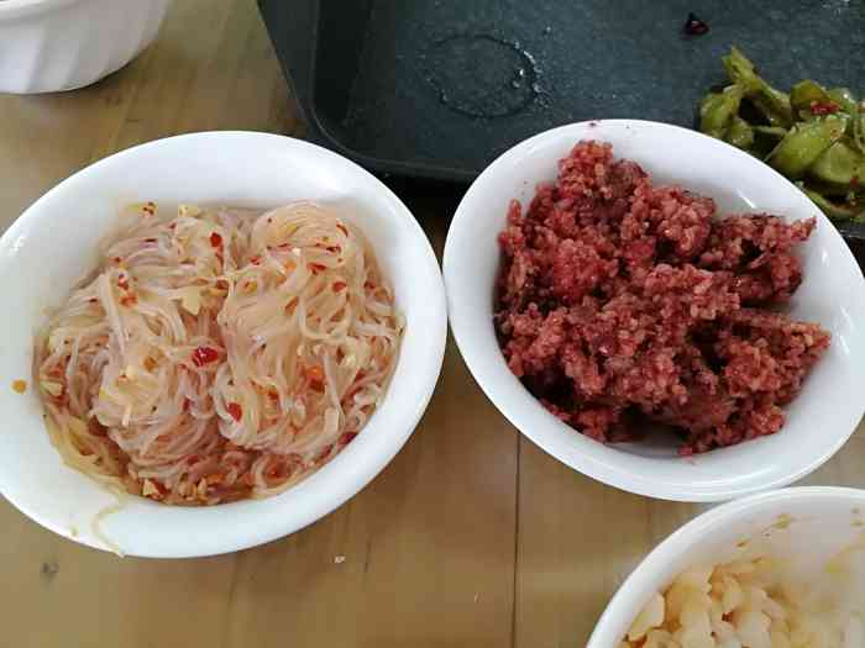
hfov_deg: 65.3
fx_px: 675
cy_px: 324
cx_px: 432
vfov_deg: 51.4
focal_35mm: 27
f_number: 2.2
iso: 400
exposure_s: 1/33.3
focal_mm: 3.84
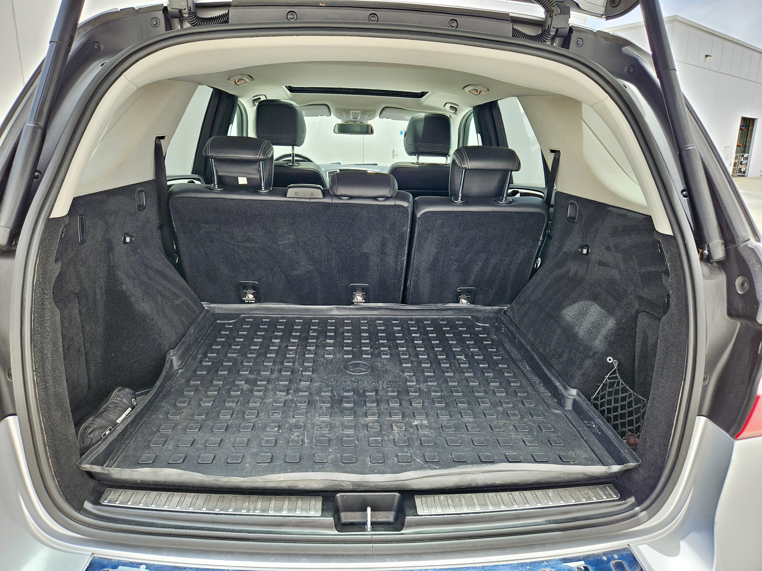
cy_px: 286
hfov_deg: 73.9
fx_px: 506
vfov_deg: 58.9
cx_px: 381
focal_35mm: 23
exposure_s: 1/391
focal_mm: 5.4
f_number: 1.8
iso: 50
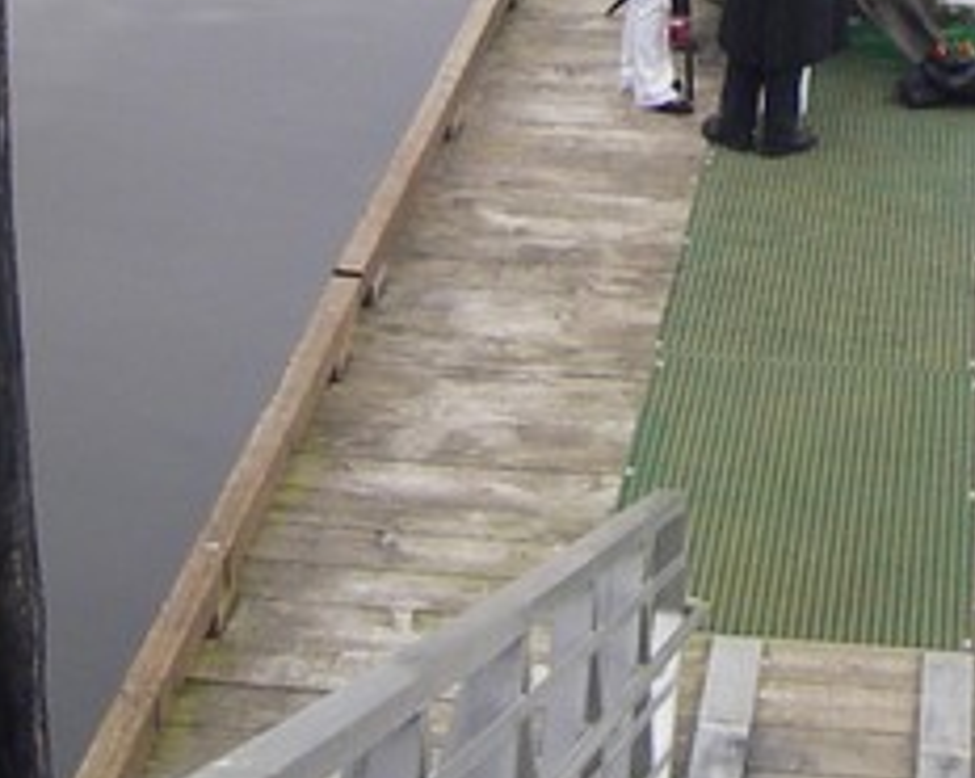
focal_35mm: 128
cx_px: 756
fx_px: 3689
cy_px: -227
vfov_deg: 11.7
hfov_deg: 15.0
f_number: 3.3
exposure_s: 1/200
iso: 50
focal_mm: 6.3
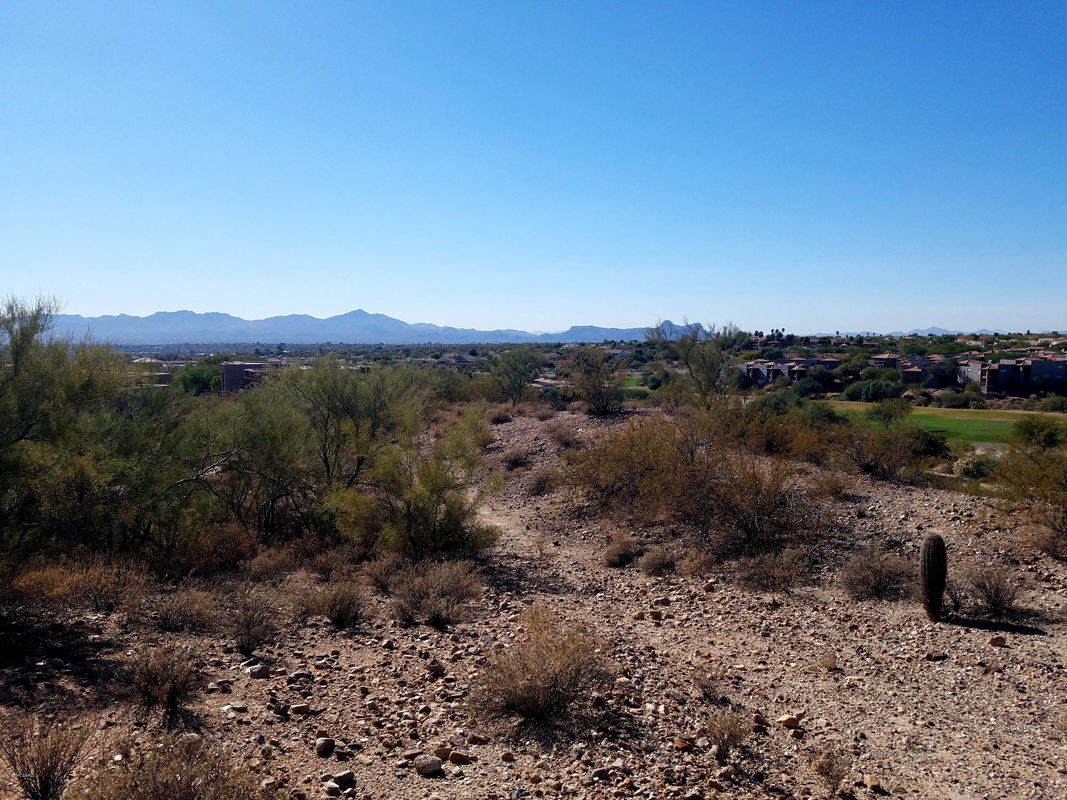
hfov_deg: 67.3
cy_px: 400
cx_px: 534
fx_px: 801
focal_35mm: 26
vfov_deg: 53.1
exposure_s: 1/3960
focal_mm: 4.2
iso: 50
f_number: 1.7
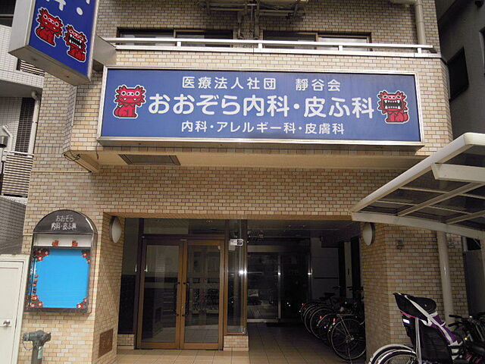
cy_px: 182
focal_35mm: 28
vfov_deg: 49.7
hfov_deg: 63.4
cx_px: 242
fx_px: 392
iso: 100
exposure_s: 1/1000
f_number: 2.7
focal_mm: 5
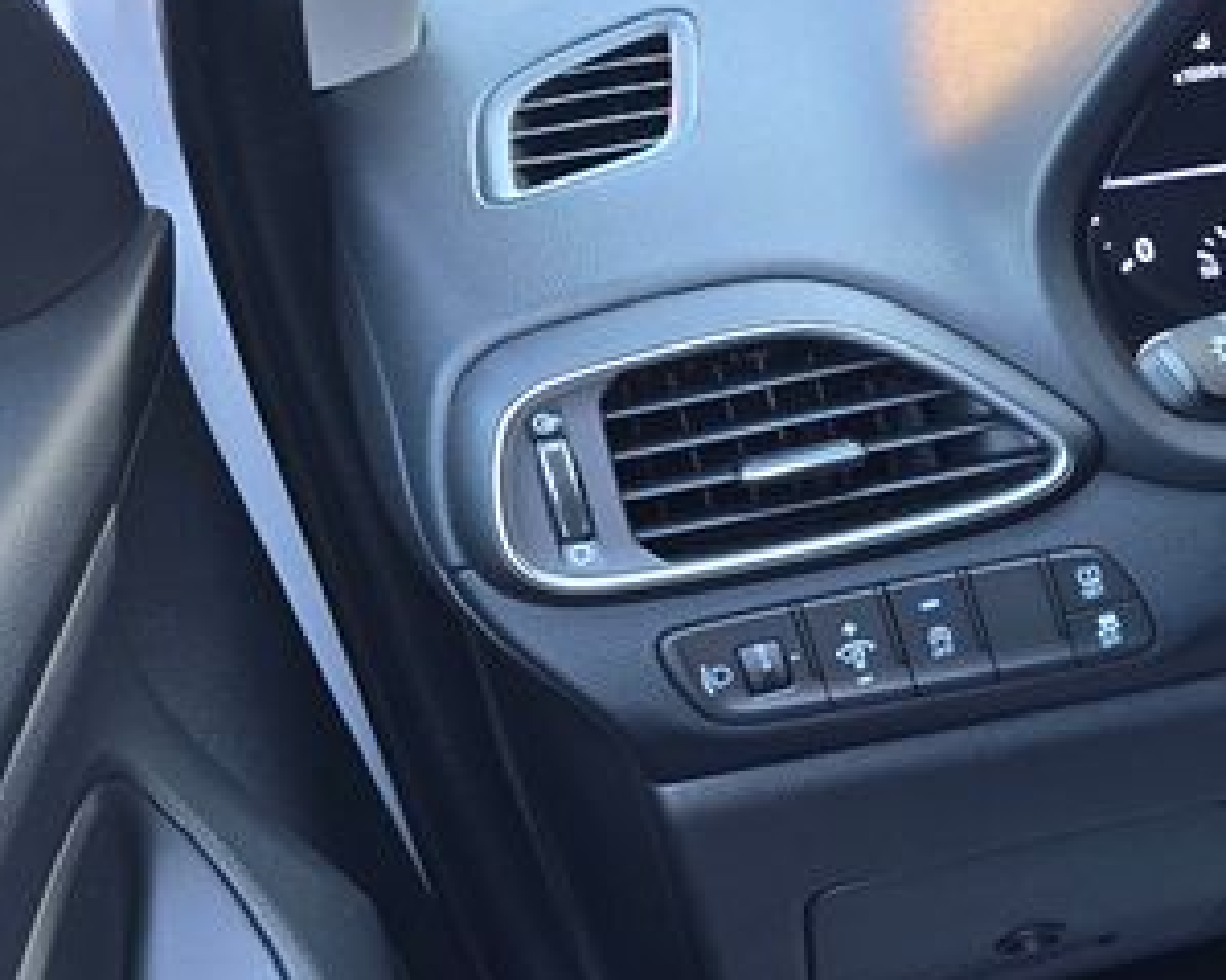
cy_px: 865
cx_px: 2083
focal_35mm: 77
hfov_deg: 19.7
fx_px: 2793
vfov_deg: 19.6
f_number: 1.7
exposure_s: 1/100
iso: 160
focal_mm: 6.3
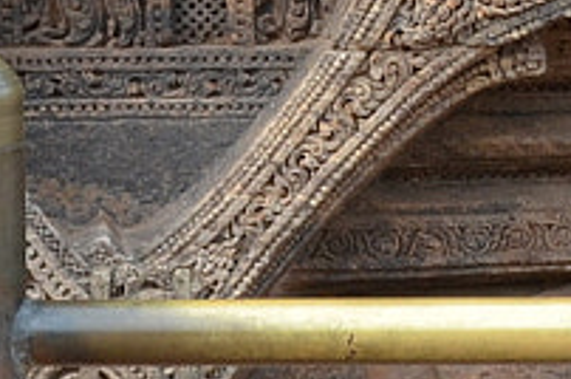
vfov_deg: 4.3
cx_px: 831
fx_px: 4893
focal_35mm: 309
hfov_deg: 6.6
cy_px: -496
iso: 200
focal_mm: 26
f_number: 5.6
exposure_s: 1/125
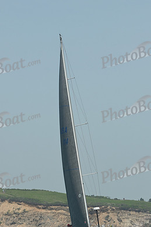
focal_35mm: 254
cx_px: 71
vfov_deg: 8.1
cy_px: 146
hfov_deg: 5.4
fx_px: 1597
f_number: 9
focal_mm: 170
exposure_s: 1/1250
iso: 320
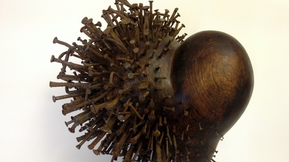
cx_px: 146
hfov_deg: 51.6
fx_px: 299
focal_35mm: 39
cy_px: 98
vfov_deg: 30.3
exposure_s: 1/20
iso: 200
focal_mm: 4.28
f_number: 2.4
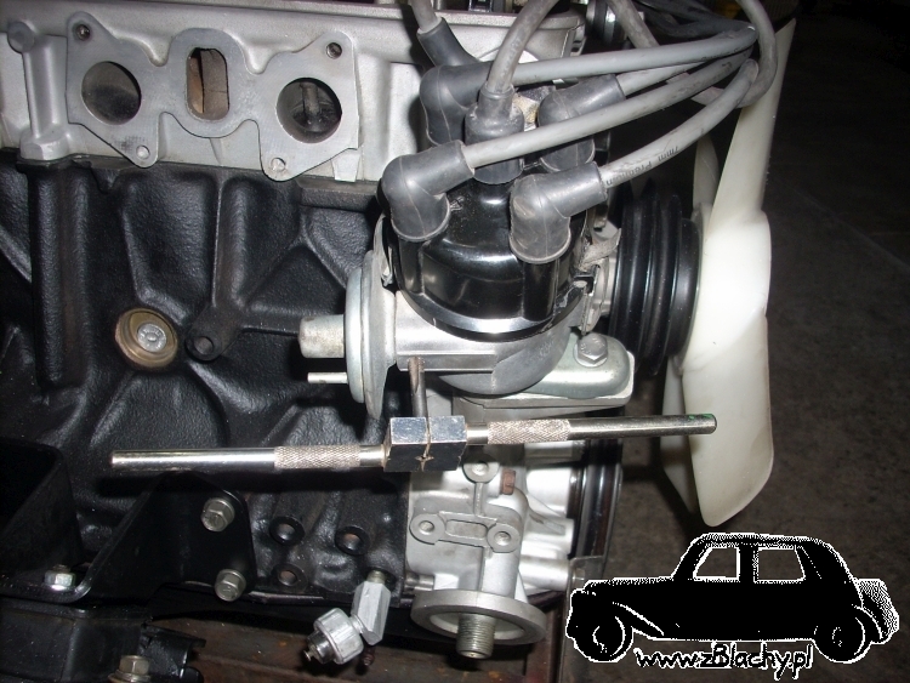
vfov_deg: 38.7
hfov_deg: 50.1
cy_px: 342
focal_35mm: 37
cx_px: 455
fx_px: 973
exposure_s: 1/60
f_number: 2.8
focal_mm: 6.2
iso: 64
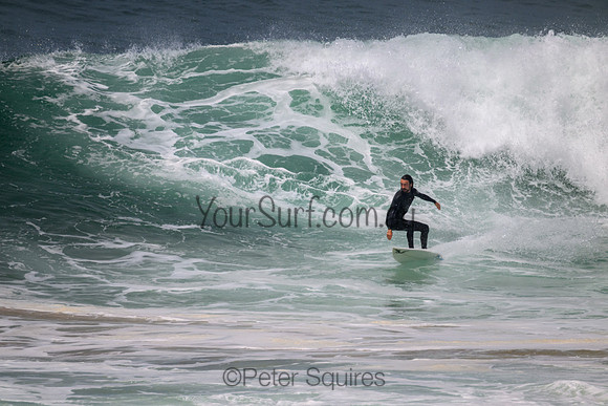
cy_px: 203
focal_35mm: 800
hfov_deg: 2.6
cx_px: 304
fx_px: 13514
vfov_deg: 1.7
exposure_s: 1/2000
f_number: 11
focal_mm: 800
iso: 400
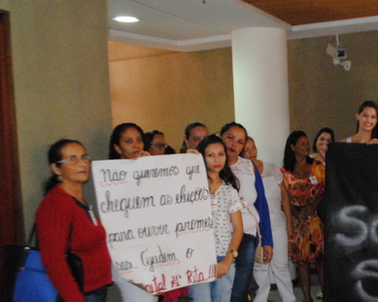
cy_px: 189
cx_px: 386
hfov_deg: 30.1
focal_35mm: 58
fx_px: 649
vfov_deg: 26.1
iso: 1600
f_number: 3.8
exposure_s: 1/30
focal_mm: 20
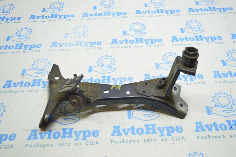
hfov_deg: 53.2
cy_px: 78
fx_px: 236
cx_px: 118
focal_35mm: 36
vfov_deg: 36.8
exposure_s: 1/40
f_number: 4
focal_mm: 24
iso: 400
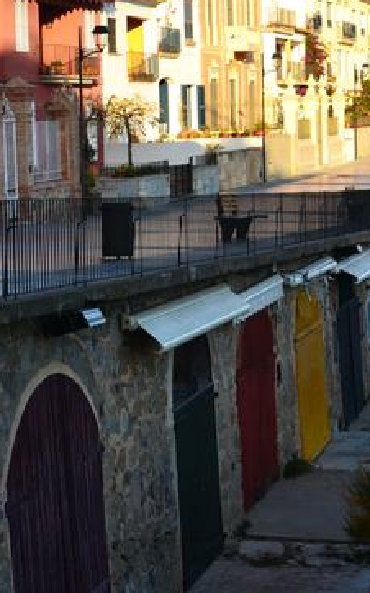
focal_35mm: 108
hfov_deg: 12.1
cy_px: 218
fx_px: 1744
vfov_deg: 19.3
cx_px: 219
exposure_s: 1/160
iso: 320
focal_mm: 32
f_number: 9
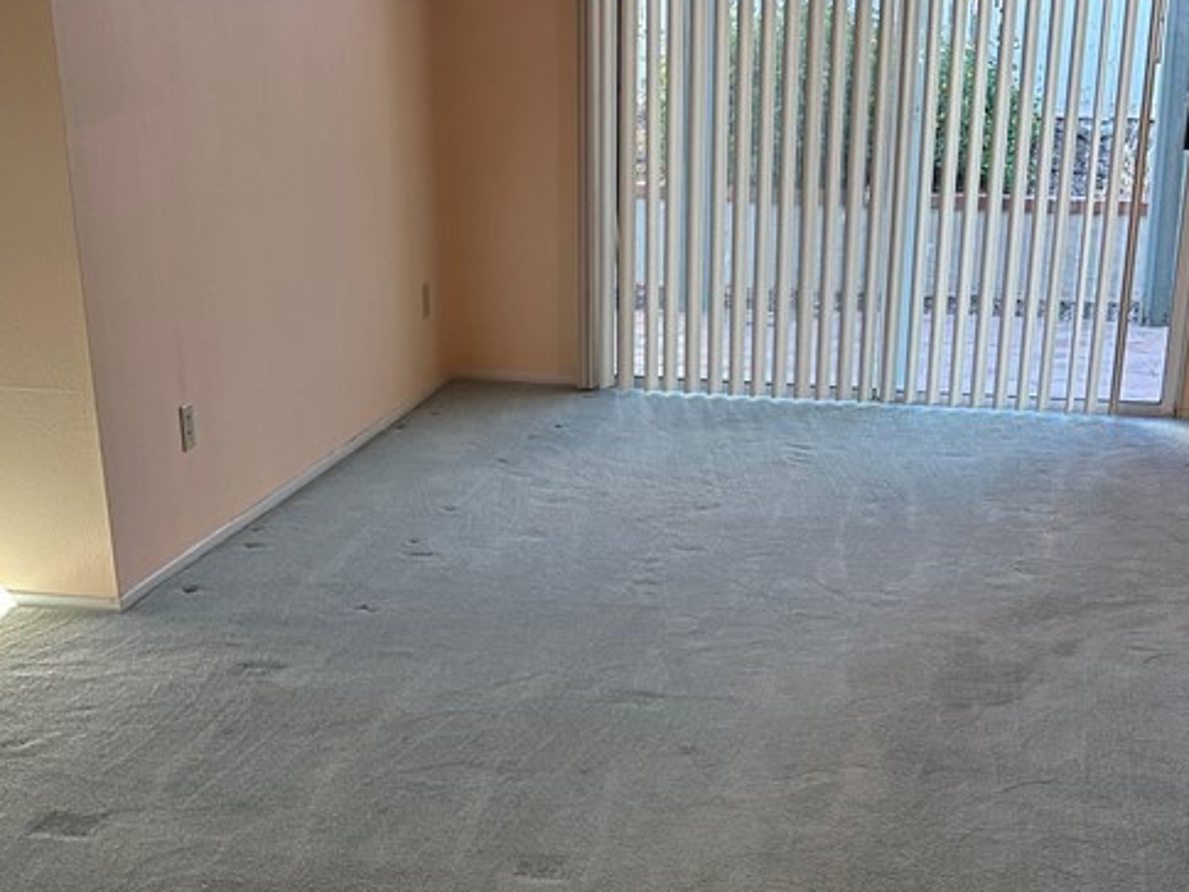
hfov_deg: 34.8
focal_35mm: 55
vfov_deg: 25.8
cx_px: 727
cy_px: 791
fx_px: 1889
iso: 100
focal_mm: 5.7
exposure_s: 1/120
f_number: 1.5
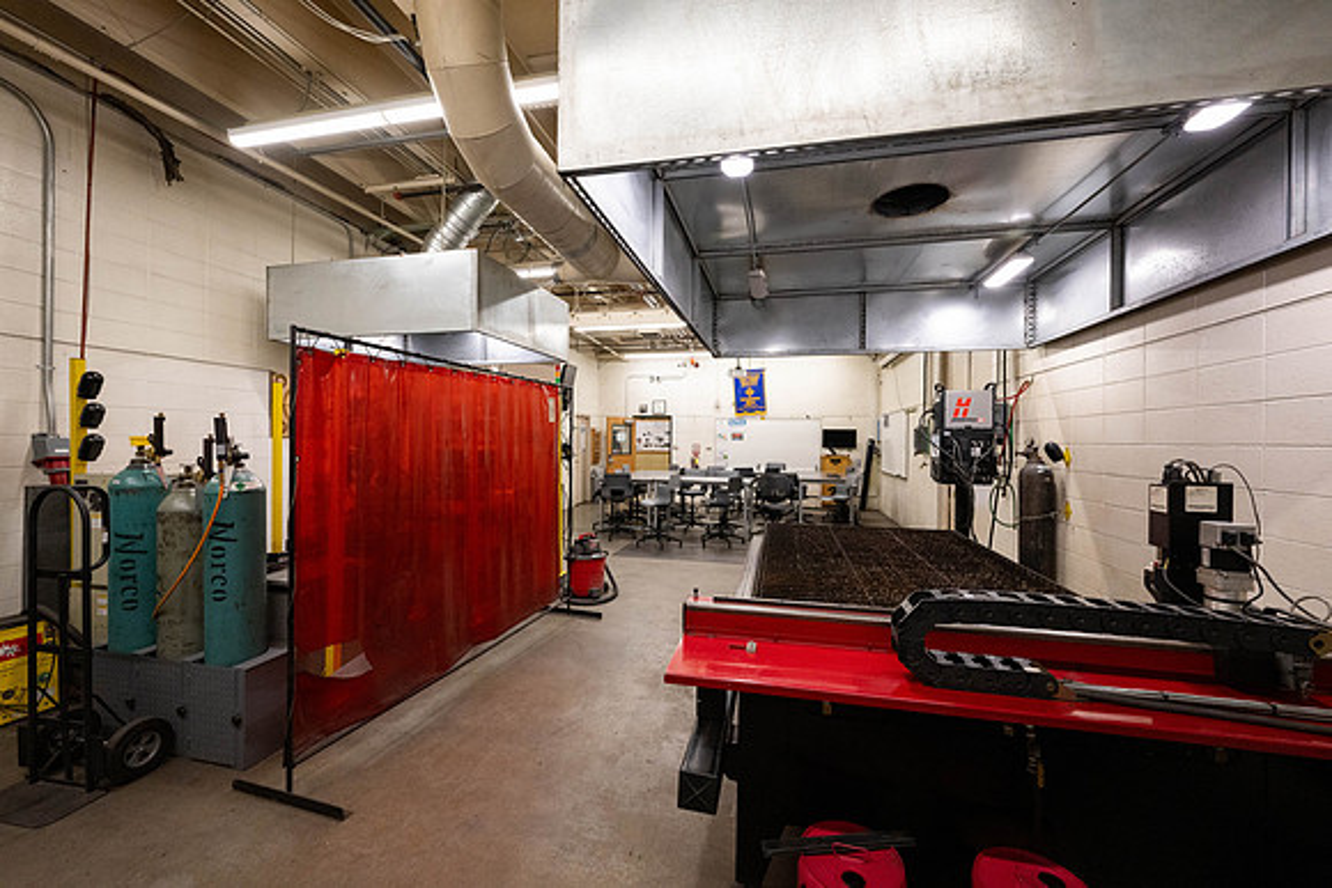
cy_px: 444
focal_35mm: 14
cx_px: 666
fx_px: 518
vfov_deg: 81.2
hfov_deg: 104.2
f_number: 9
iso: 2000
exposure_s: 1/100
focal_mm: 14
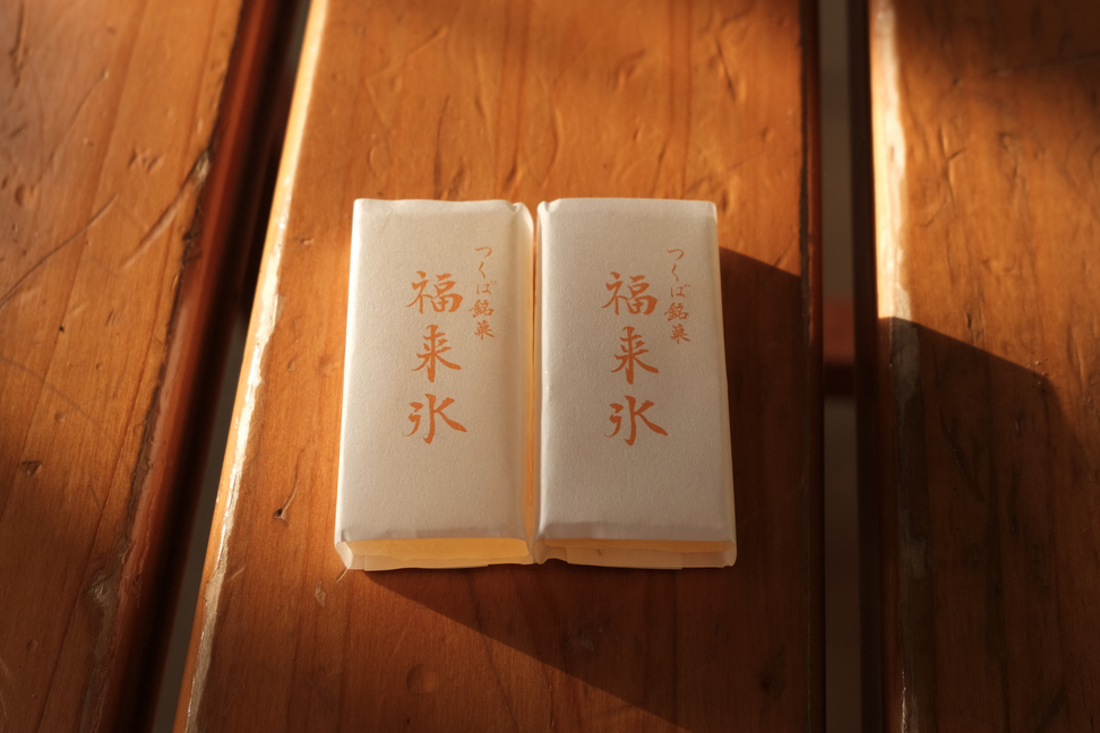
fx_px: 1100
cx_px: 536
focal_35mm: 36
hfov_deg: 53.1
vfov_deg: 36.9
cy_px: 370
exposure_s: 1/160
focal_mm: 23
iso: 200
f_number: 4
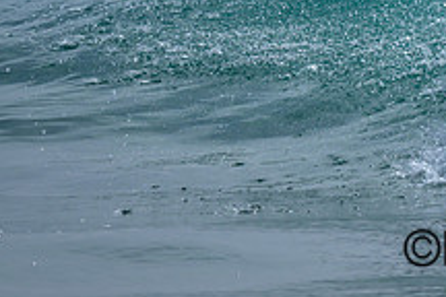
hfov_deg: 0.8
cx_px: 487
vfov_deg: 0.6
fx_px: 30165
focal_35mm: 2435
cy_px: -129
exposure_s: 1/2500
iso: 320
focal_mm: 800
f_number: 6.3
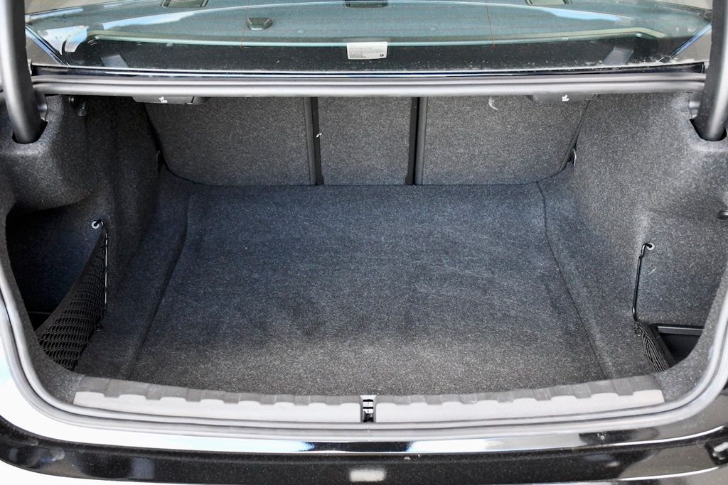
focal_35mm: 48
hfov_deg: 41.1
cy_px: 242
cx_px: 364
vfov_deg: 28.1
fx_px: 971
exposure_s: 1/100
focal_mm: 32
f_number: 5
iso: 2500
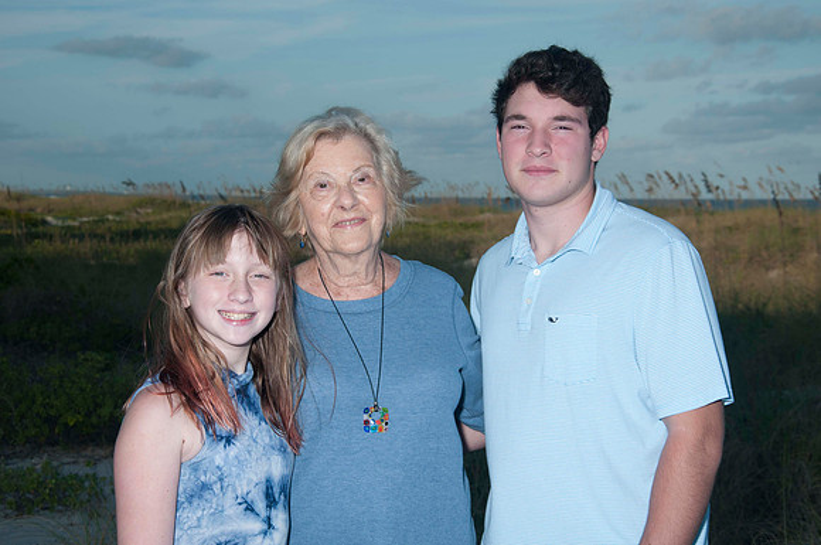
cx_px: 410
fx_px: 1640
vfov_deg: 18.9
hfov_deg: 28.1
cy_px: 272
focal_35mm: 72
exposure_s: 1/250
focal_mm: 48
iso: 100
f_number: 9
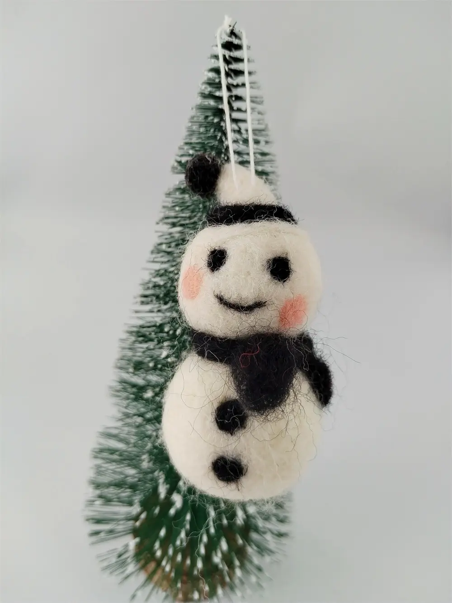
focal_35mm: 26
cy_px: 302
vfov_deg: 67.3
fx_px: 453
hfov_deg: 53.1
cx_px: 226
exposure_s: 1/114
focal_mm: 4.75
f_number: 1.8
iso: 100
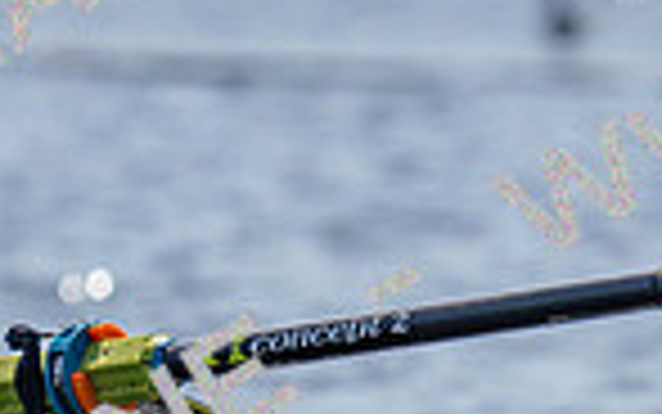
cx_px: 1049
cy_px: 263
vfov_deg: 1.0
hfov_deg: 1.5
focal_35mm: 1369
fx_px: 24708
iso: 250
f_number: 6.3
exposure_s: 1/2000
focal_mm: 341
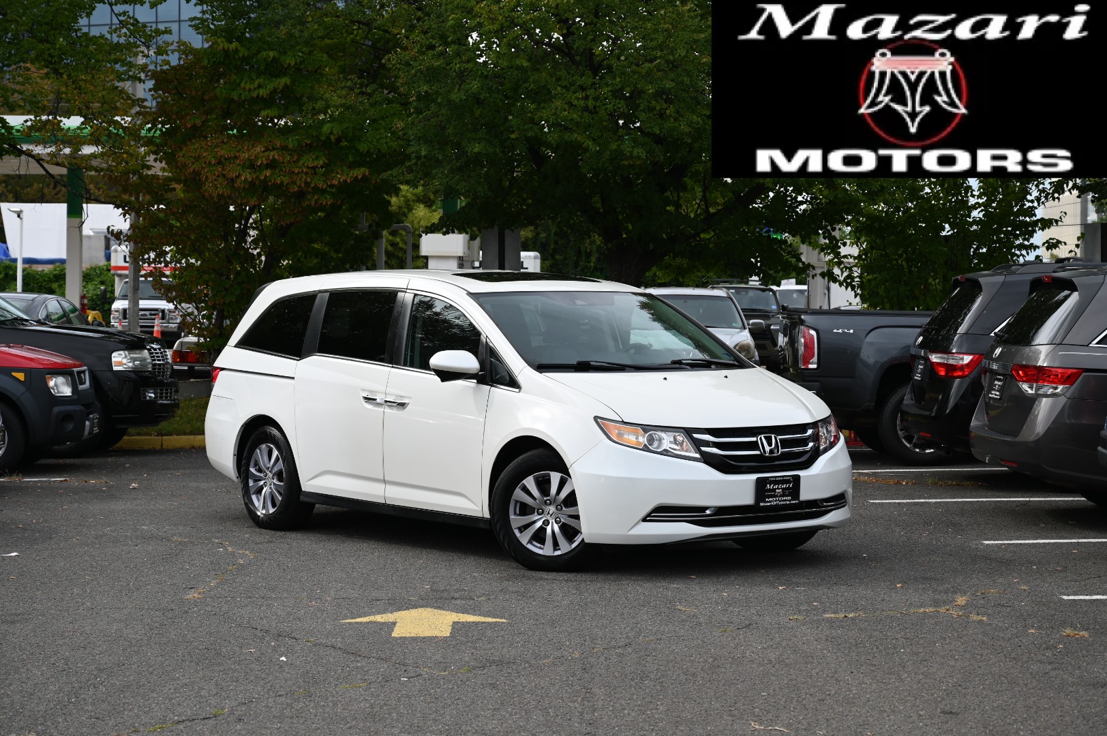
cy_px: 368
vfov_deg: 19.4
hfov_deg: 28.9
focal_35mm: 70
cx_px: 554
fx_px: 2151
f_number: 6.3
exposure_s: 1/250
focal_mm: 70
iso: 100
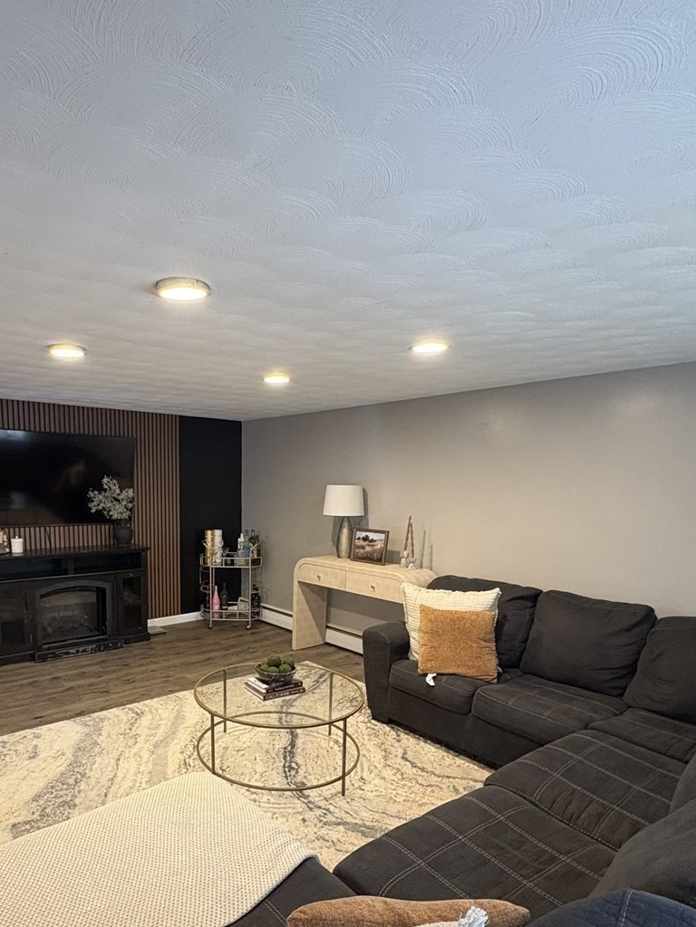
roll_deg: -0.2
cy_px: 565
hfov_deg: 62.4
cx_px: 252
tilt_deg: -7.9
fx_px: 563
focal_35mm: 21
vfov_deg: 77.9
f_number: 2.2
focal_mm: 2.22
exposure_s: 1/60
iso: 320
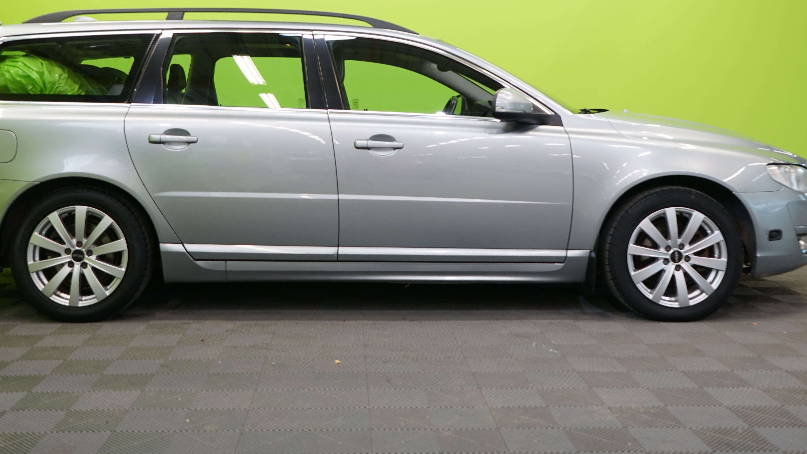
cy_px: 117
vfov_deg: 28.6
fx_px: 877
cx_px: 365
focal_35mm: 41
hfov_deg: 49.3
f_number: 5.6
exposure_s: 1/20
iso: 400
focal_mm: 30
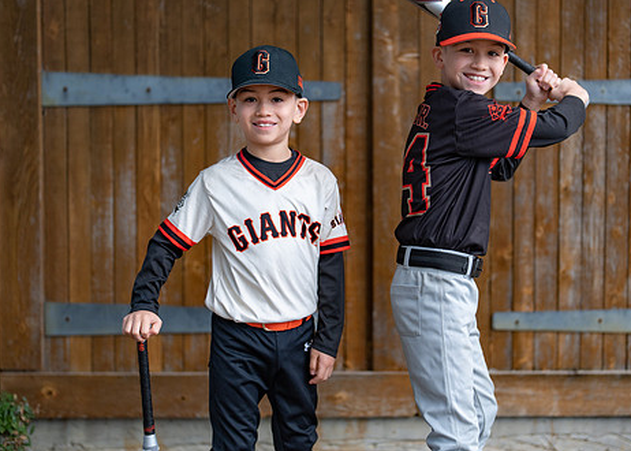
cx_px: 362
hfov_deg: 27.8
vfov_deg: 20.1
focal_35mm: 71
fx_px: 1272
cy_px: 202
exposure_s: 1/320
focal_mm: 50
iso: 100
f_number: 1.2
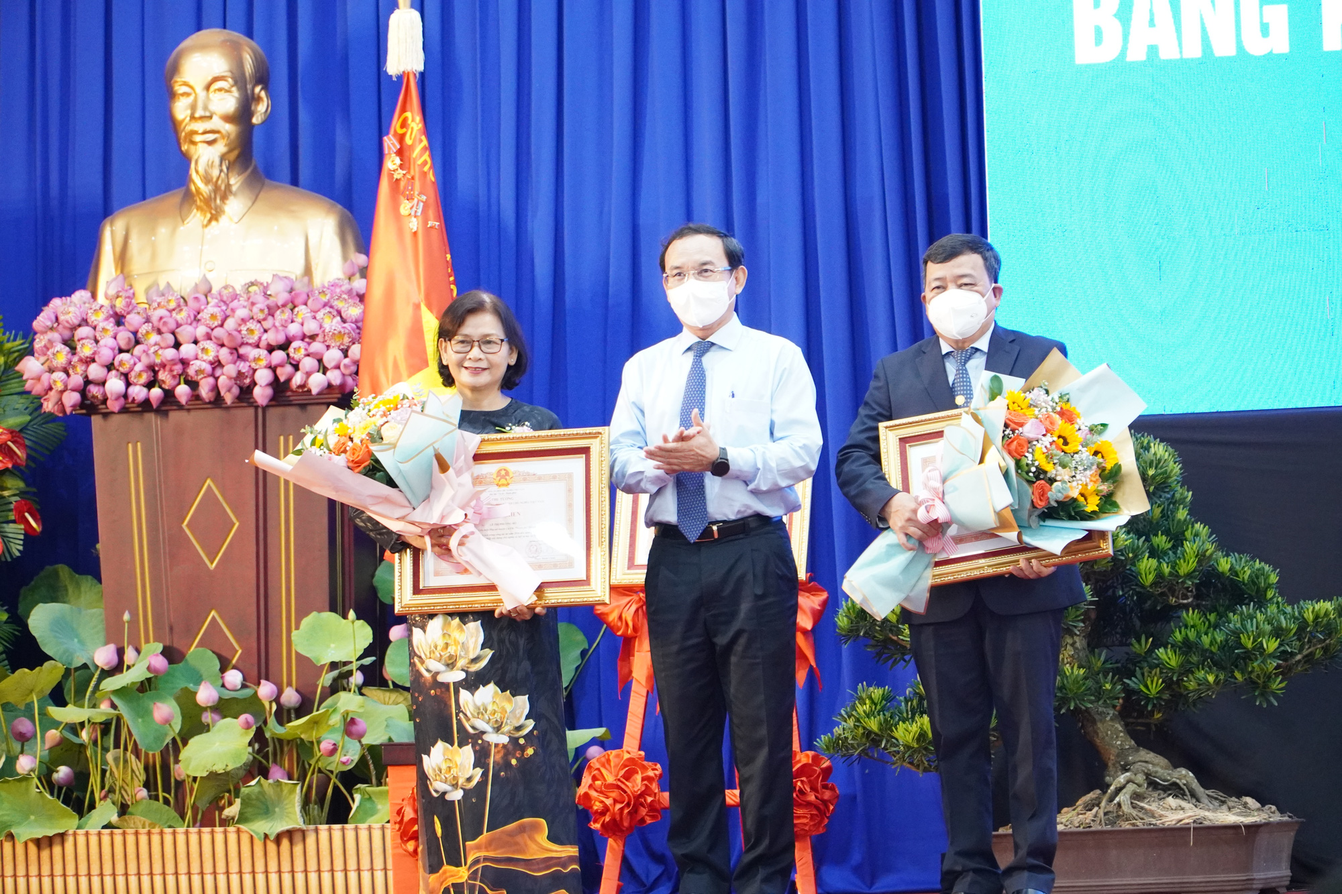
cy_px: 447
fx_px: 5870
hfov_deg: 13.0
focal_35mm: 158
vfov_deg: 8.7
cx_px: 671
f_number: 4
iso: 3200
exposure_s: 1/80
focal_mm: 105
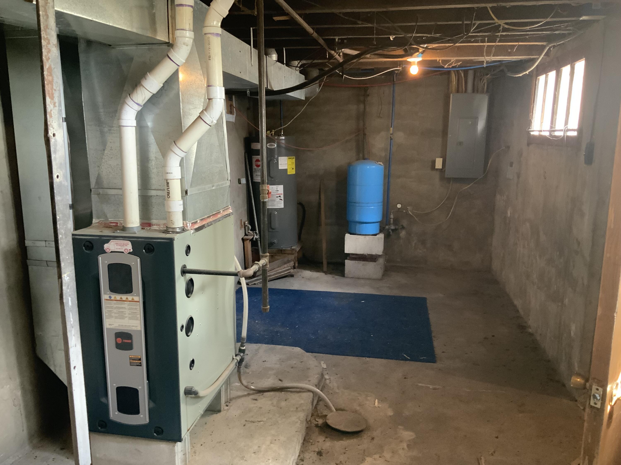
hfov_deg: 61.7
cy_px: 232
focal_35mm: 29
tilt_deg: -10.7
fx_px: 520
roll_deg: -0.2
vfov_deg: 48.2
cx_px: 310
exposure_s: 1/40
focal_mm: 3
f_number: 1.8
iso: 250
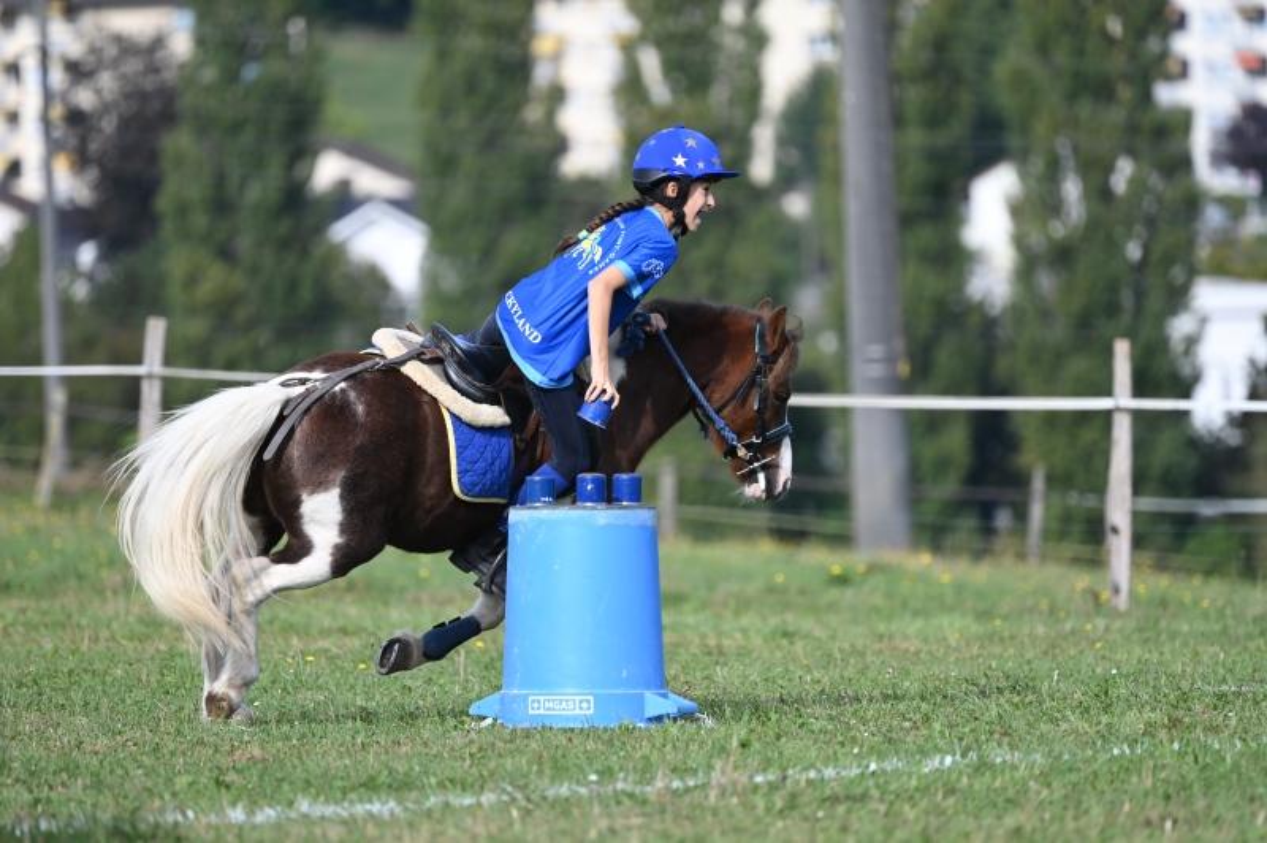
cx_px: 634
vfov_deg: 3.4
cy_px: 422
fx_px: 14066
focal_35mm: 400
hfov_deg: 5.2
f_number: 5.6
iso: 500
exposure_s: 1/1250
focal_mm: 400
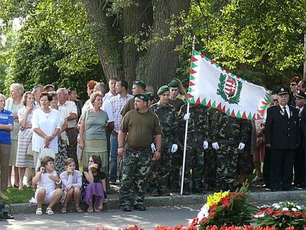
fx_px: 1406
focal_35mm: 159
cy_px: 115
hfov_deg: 12.4
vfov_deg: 9.3
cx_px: 153
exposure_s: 1/125
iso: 100
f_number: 4
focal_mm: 18.7
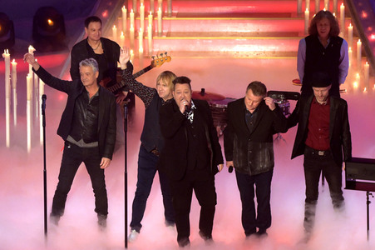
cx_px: 188
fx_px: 2706
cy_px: 125
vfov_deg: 5.3
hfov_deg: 7.9
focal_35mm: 260
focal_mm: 260
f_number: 5.6
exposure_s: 1/400
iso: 8000
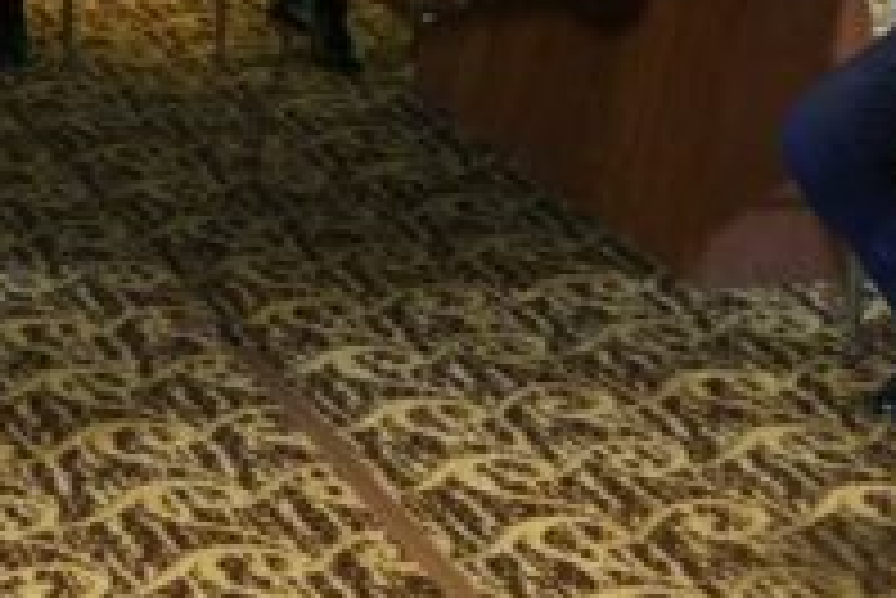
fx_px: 3362
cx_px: -45
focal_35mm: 135
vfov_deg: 9.8
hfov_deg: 14.9
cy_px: -360
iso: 2500
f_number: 4
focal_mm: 35
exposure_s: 1/125
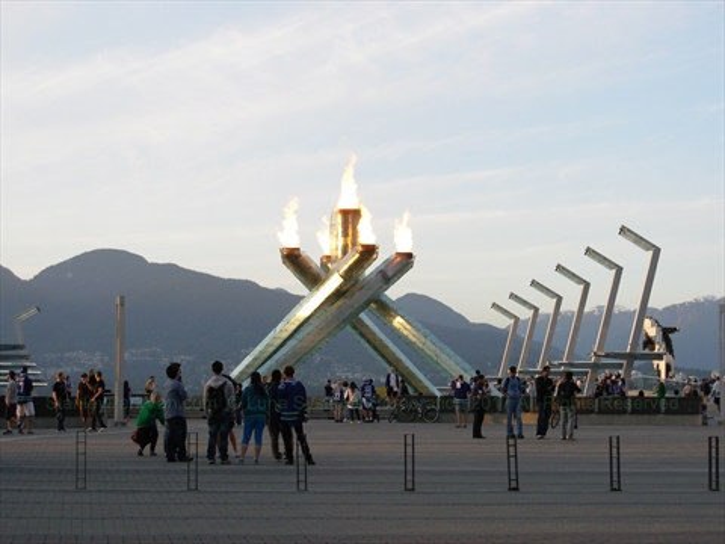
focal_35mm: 76
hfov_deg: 25.7
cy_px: 272
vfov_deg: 19.4
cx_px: 362
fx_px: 1592
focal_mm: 12.5
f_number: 3.6
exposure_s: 1/128
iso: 50
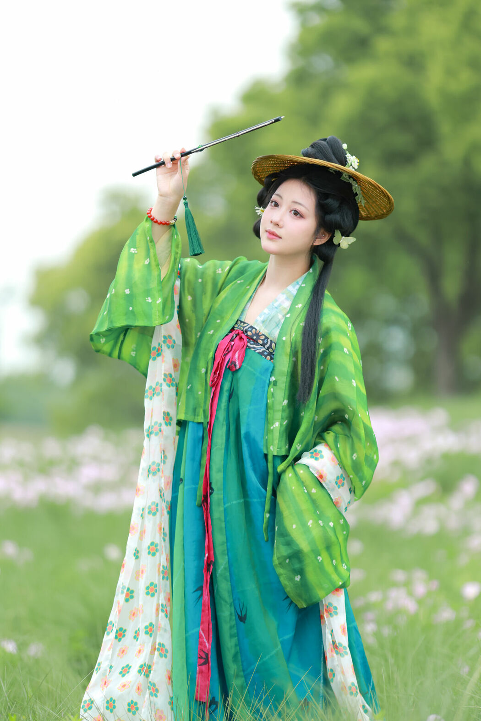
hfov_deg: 10.2
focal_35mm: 134
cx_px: 240
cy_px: 360
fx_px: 2685
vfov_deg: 15.3
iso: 500
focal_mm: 135
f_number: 2
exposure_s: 1/2500
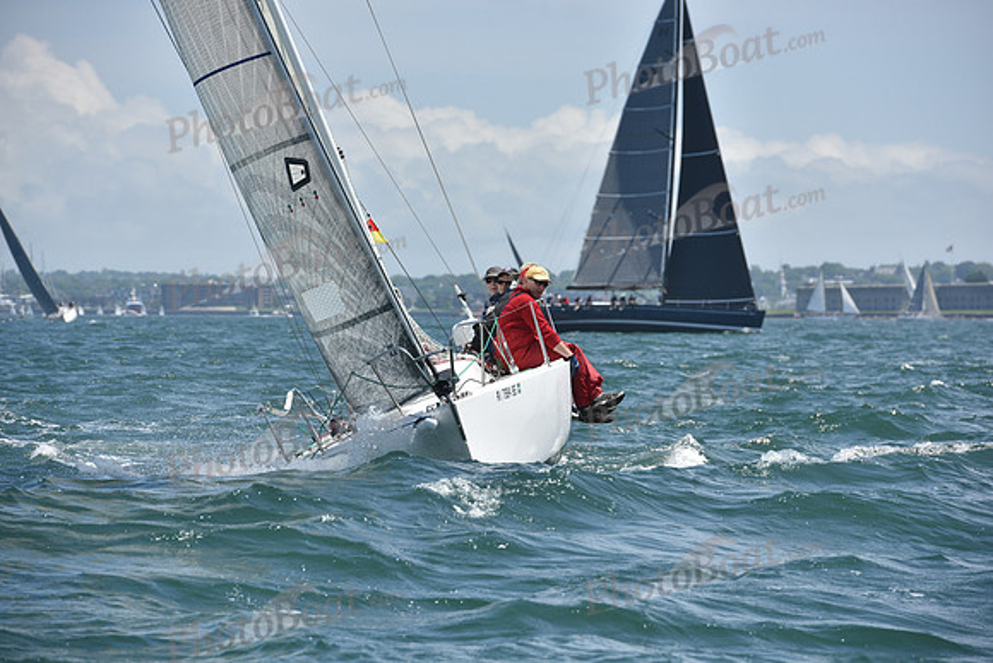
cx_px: 496
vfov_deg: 6.9
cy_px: 332
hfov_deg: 10.3
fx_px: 5518
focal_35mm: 200
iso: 250
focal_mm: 200
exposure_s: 1/1250
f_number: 7.1
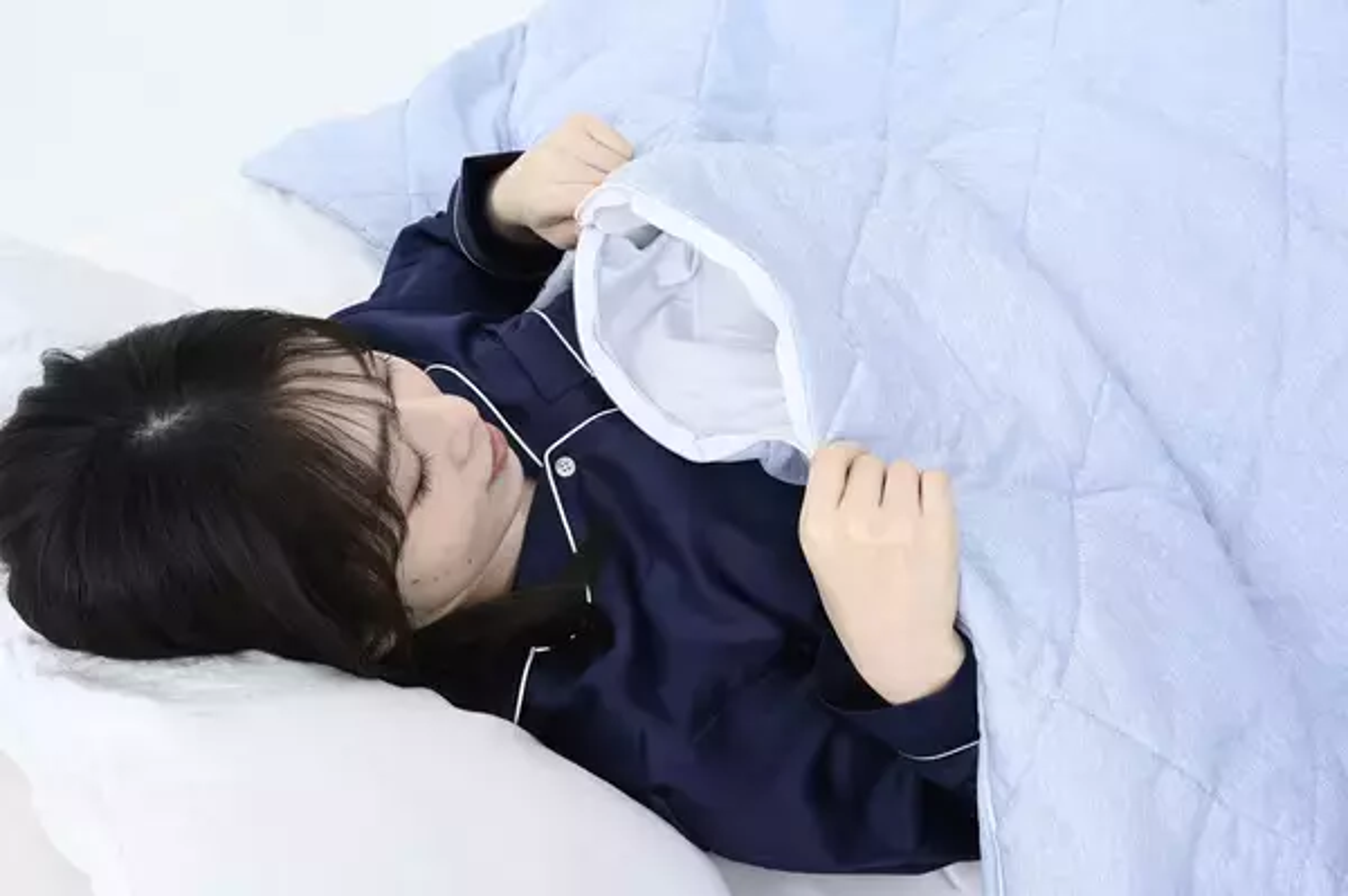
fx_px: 1796
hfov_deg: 41.1
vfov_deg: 28.0
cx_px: 674
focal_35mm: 48
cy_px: 448
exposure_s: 1/125
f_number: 13
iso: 200
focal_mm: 48
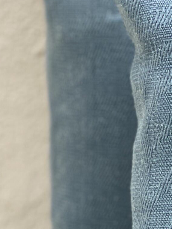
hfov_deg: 8.4
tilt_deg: -24.6
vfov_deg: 11.4
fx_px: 1152
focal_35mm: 174
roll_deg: +0.8
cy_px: 111
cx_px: 231
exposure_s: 1/122
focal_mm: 6
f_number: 2
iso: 50
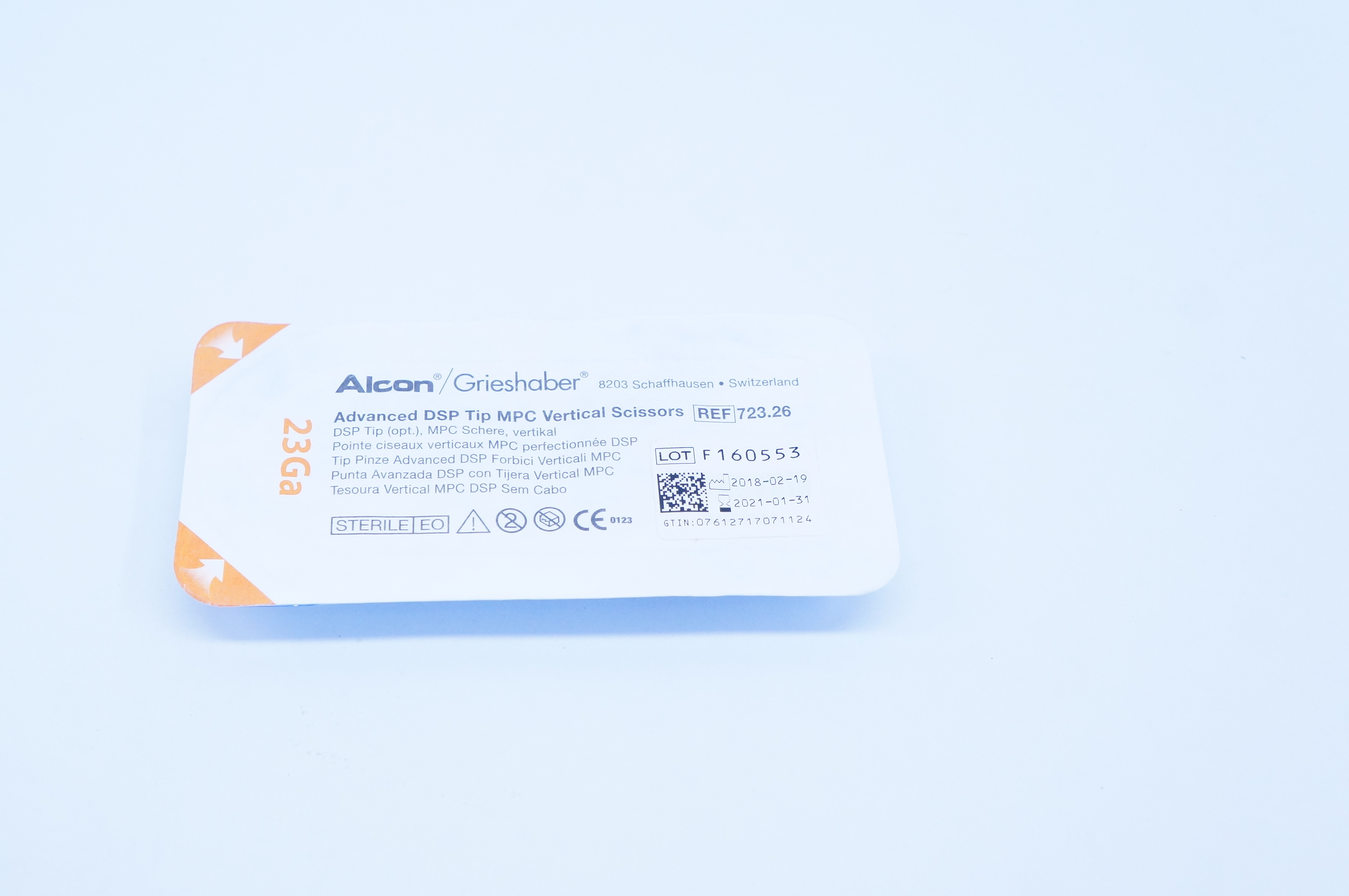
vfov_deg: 25.6
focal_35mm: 53
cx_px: 542
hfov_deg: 37.7
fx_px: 1969
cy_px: 476
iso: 800
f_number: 6.3
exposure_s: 1/160
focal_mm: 29
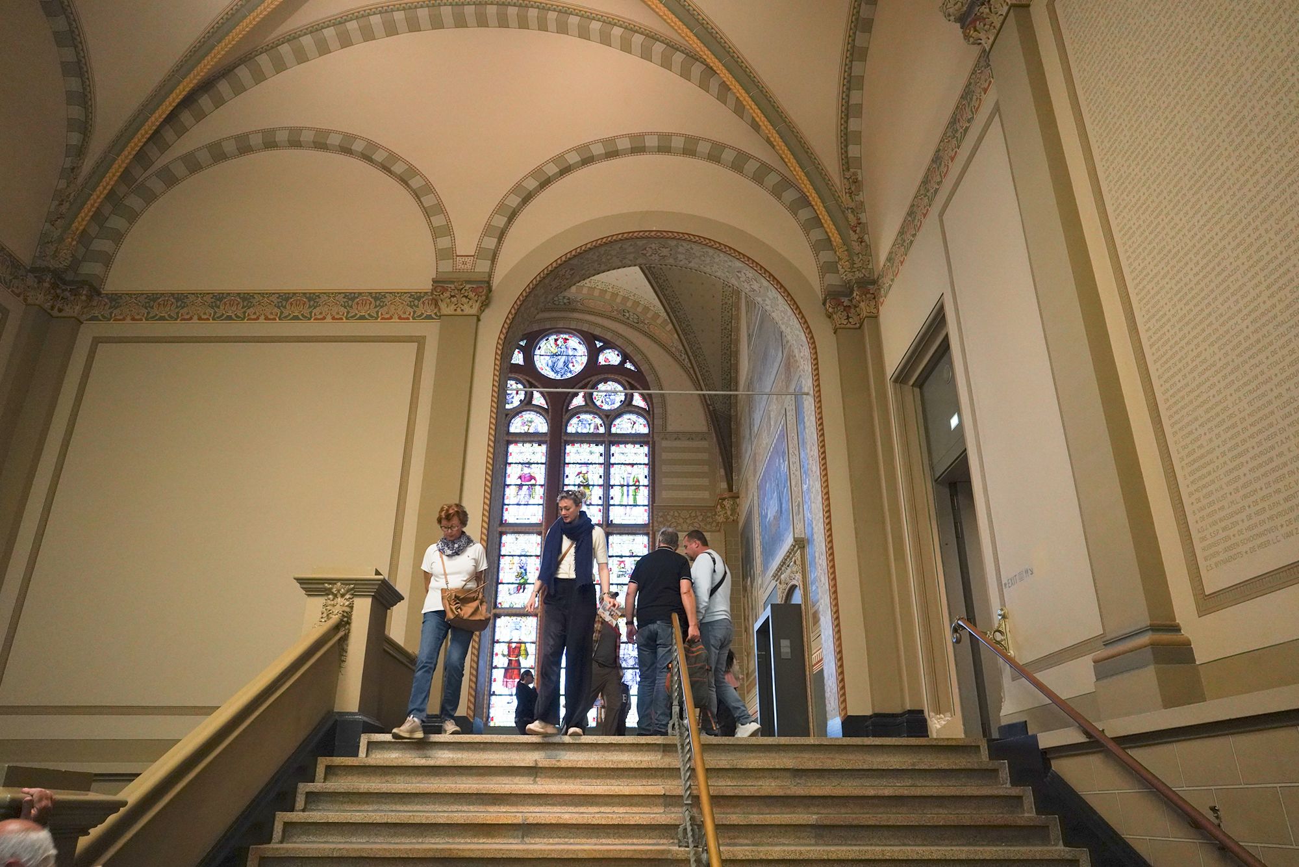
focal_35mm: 24
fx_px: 866
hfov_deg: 73.7
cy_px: 434
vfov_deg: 53.1
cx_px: 650
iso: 3200
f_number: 4.5
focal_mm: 24
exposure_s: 1/80
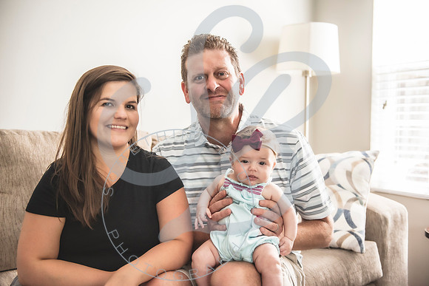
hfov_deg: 48.9
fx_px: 471
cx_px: 221
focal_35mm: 40
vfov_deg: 33.8
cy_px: 146
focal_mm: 38
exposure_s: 1/250
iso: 1000
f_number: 2.8
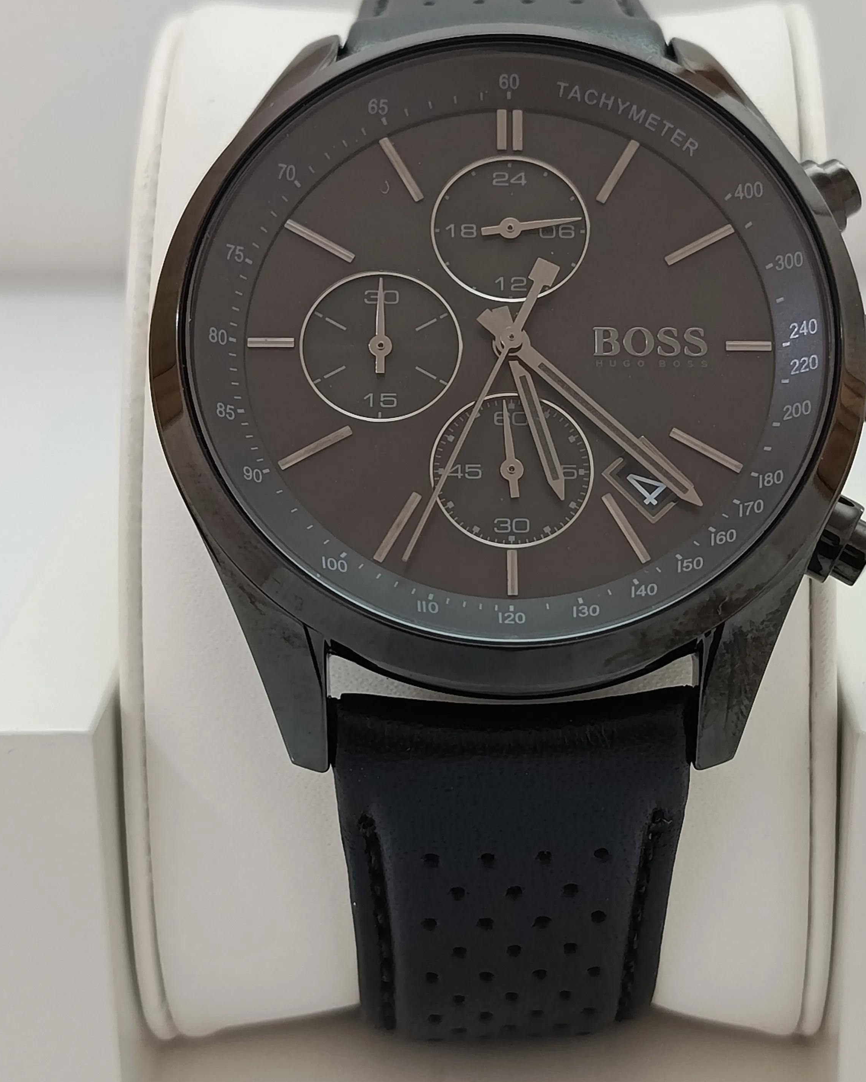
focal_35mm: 66
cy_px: 499
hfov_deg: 23.1
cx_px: 525
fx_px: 2114
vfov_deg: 28.7
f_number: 1.7
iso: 484
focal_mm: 5.24
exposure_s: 1/100
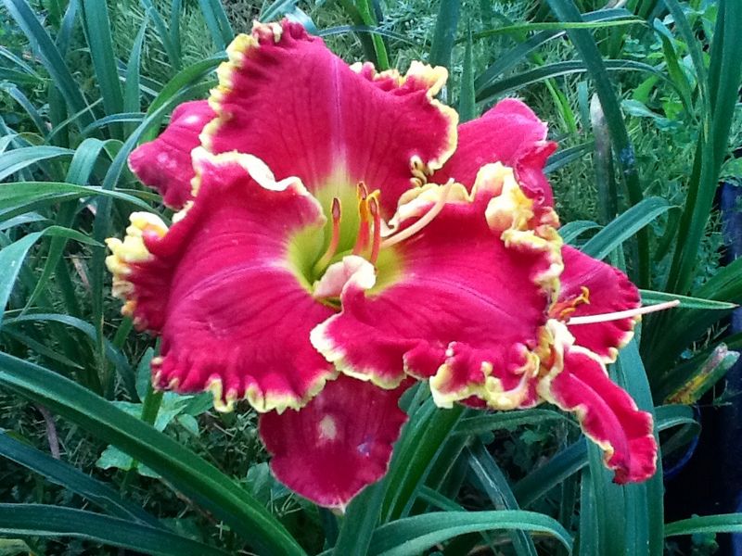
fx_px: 943
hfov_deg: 42.9
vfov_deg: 32.9
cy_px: 278
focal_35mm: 44
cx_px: 371
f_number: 2.4
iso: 160
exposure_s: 1/30
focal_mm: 2.03
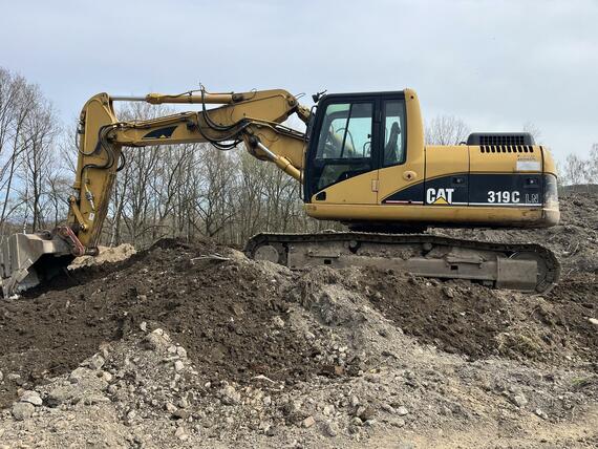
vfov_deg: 53.1
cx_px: 299
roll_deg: -0.5
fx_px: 449
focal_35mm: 26
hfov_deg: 67.3
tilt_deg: -0.7
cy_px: 224
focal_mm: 5.1
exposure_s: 1/2571
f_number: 1.6
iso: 50
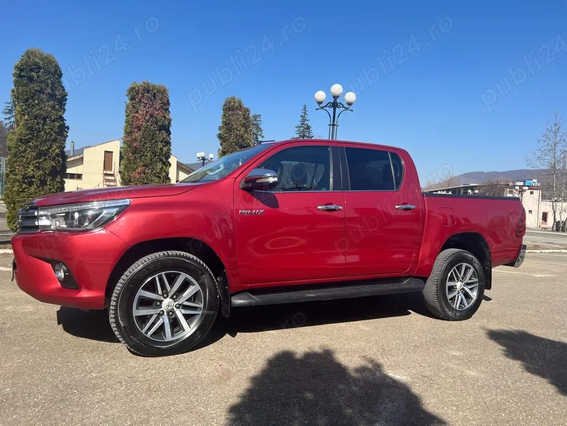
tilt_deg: -1.2
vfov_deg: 53.1
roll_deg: -2.8
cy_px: 213
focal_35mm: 26
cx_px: 284
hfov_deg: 67.3
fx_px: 426
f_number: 1.5
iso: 50
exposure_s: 1/2915
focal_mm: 5.7
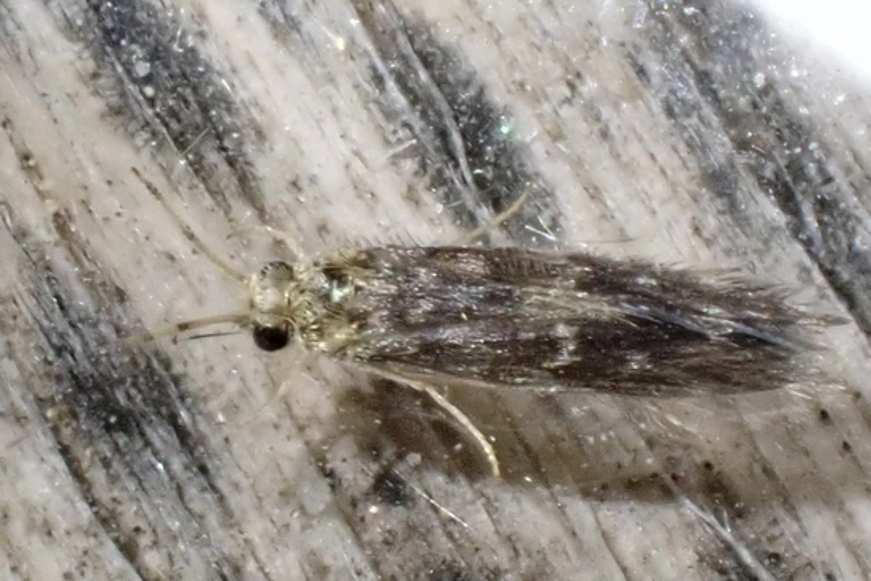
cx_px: 491
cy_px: 320
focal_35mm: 121
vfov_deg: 11.3
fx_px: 2928
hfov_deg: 16.9
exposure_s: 1/80
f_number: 6.3
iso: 500
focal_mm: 18
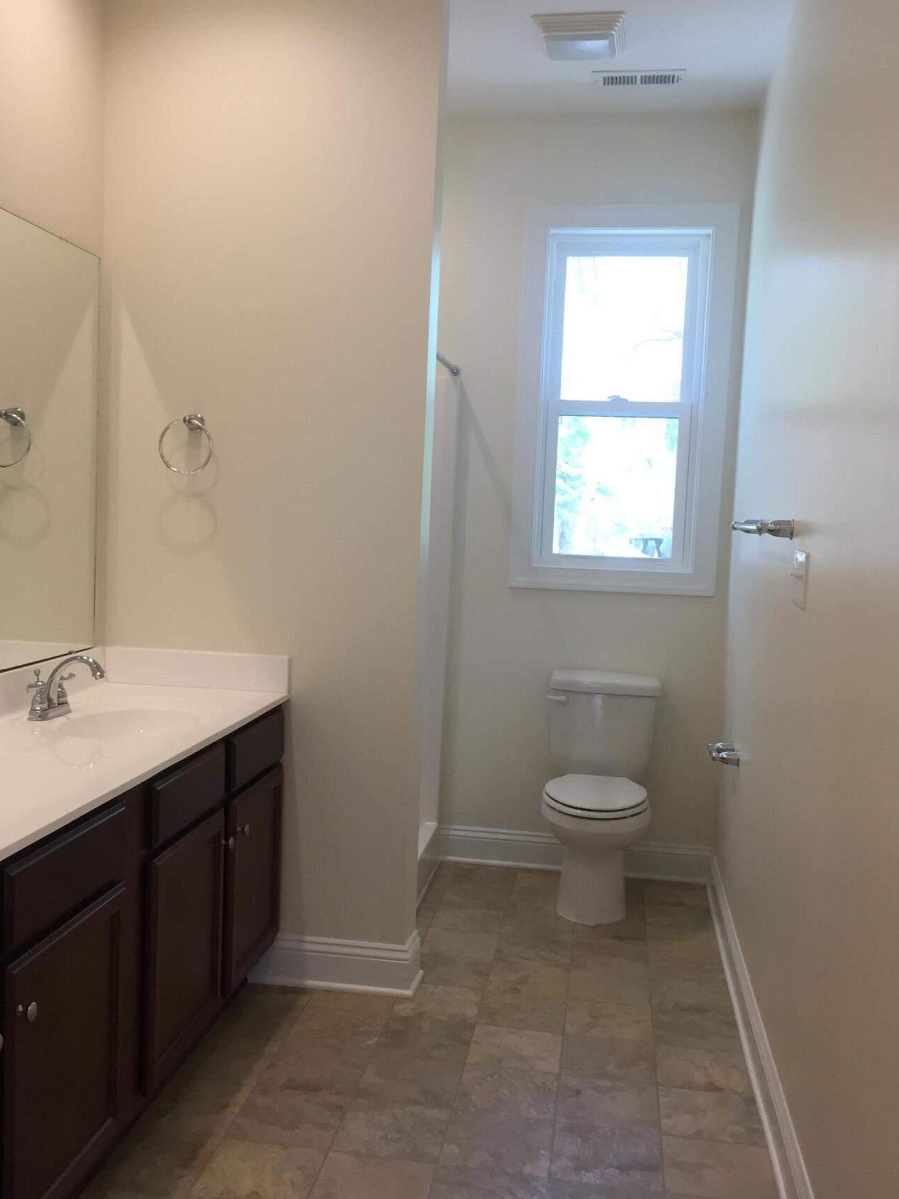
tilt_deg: -5.8
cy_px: 600
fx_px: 1178
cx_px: 418
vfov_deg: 54.0
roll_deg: -1.8
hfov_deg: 41.8
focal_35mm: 34
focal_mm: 4.15
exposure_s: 1/40
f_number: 2.2
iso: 32
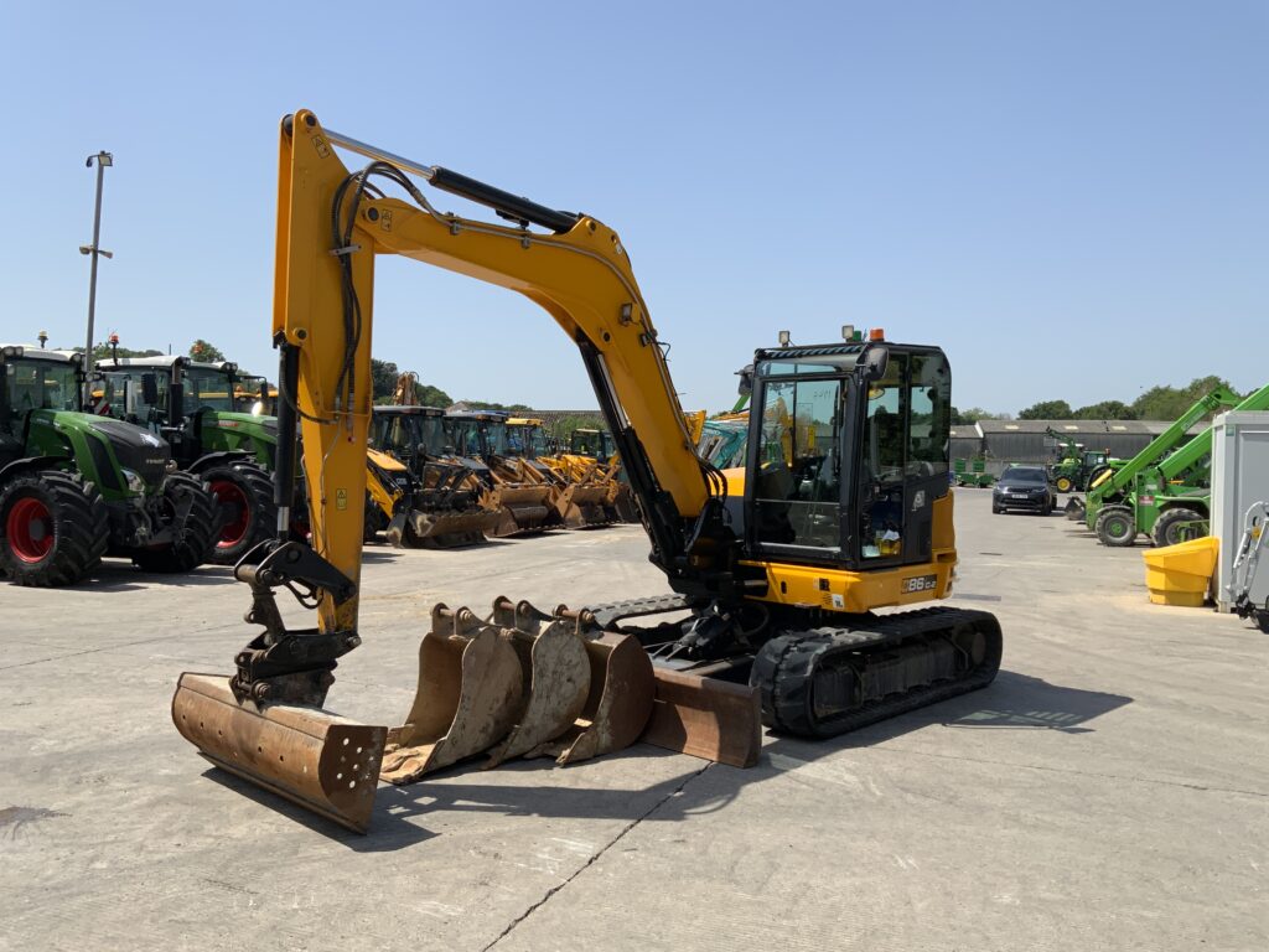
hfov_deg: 61.7
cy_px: 476
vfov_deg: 48.2
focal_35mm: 29
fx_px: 1063
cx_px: 634
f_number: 1.8
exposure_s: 1/2058
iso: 16
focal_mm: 3
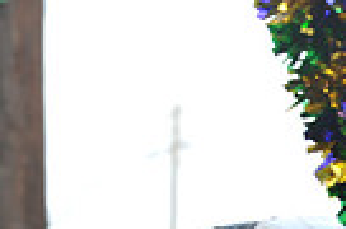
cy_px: -229
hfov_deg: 3.8
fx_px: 5120
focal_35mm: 534
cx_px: -341
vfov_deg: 2.6
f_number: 9
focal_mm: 125
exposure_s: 1/80
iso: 250
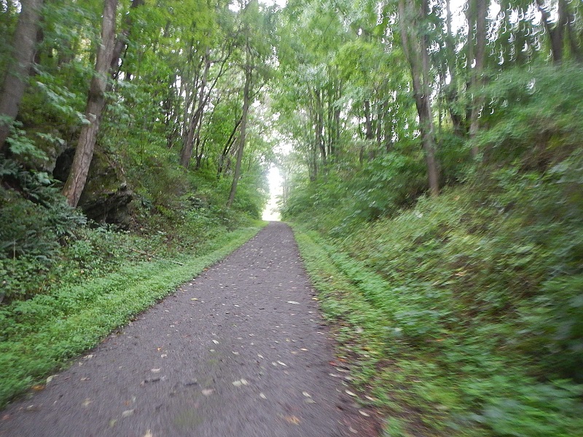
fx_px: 472
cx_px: 292
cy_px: 218
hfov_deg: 63.4
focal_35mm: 28
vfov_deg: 49.7
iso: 400
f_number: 3.9
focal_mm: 5
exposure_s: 1/15
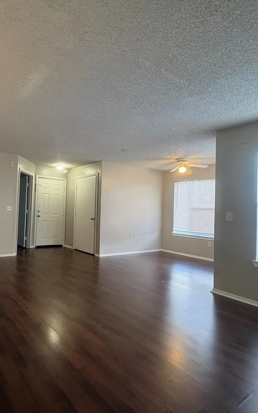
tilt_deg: +1.9
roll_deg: -2.3
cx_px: 56
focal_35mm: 20
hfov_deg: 55.9
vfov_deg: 85.1
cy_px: 205
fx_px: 225
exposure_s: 1/60
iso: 500
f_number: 2.2
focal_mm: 2.22
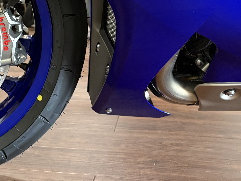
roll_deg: +0.4
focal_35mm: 70
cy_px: -38
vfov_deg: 19.7
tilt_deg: +2.5
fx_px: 487
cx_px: 62
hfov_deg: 27.4
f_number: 1.6
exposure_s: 1/30
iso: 500
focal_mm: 5.96
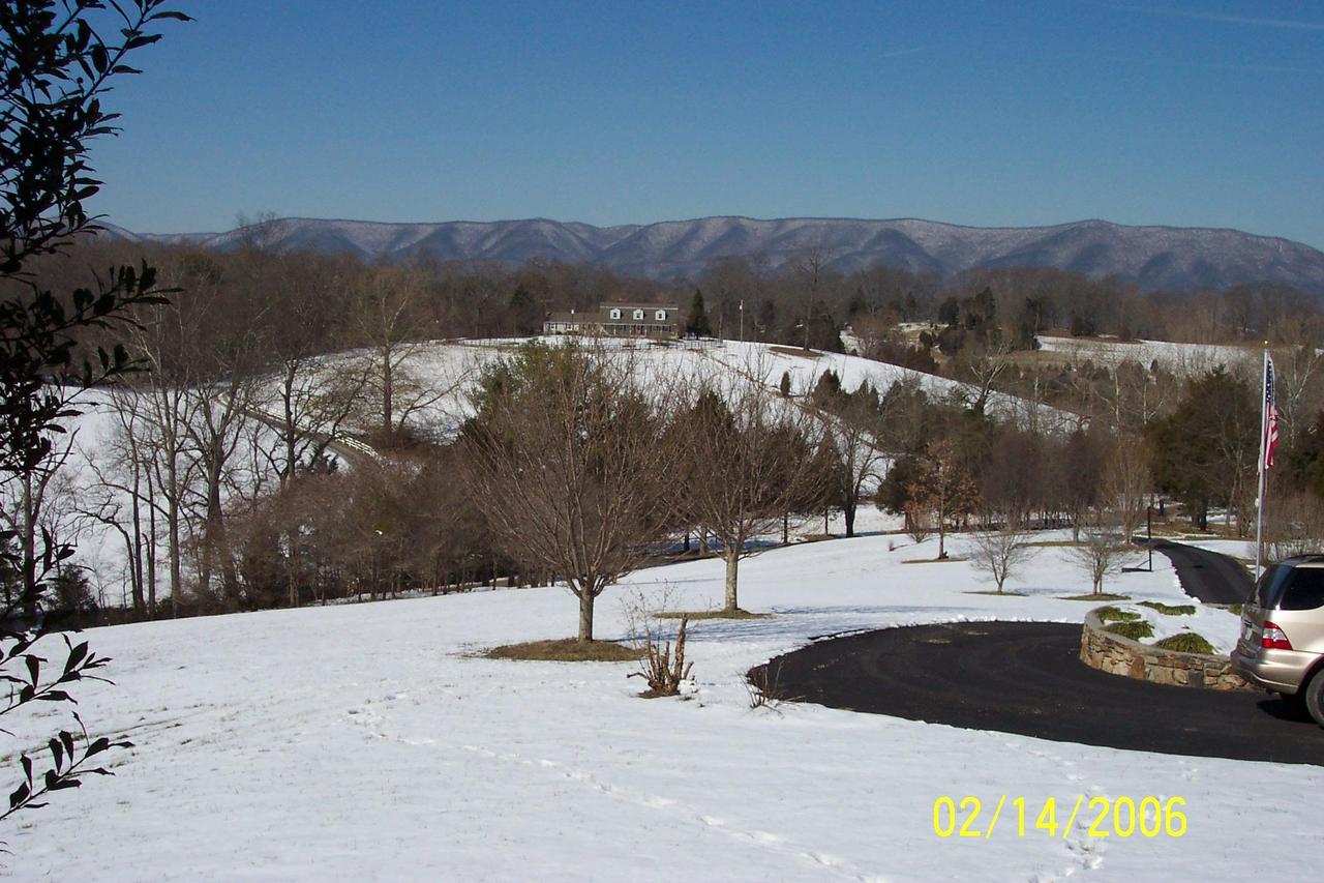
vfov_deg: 35.0
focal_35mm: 38
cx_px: 662
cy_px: 442
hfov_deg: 50.7
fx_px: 1397
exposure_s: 1/1000
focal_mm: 8
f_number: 4.8
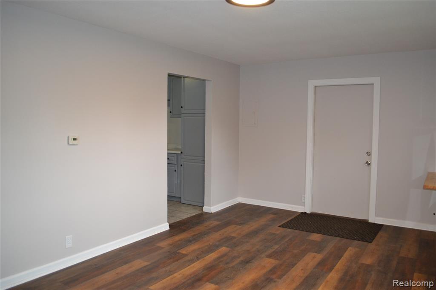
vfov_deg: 47.9
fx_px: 327
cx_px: 218
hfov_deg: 67.4
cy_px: 145
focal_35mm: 27
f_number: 3.5
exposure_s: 1/60
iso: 900
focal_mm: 18
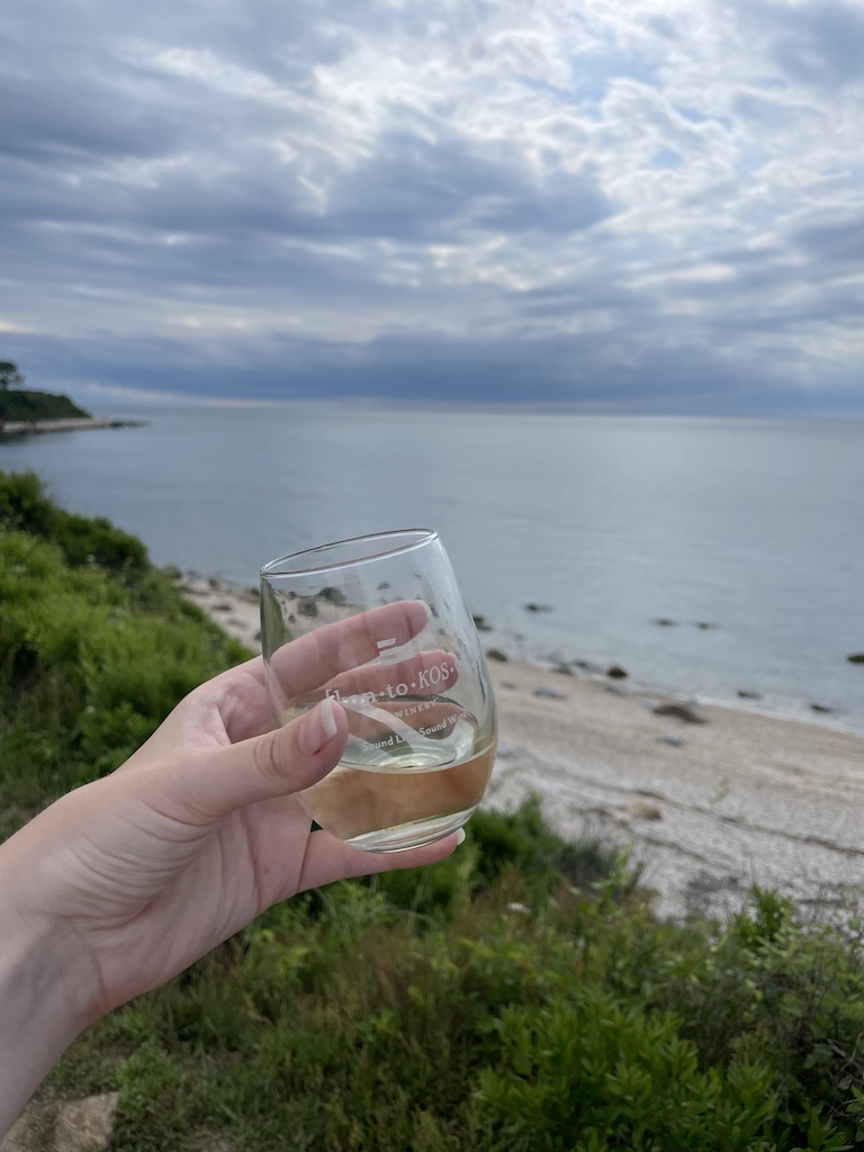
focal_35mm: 26
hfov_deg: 53.1
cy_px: 576
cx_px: 432
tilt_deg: -9.6
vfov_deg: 67.3
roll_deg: -0.6
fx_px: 865
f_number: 1.6
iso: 32
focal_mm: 4.2
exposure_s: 1/6897
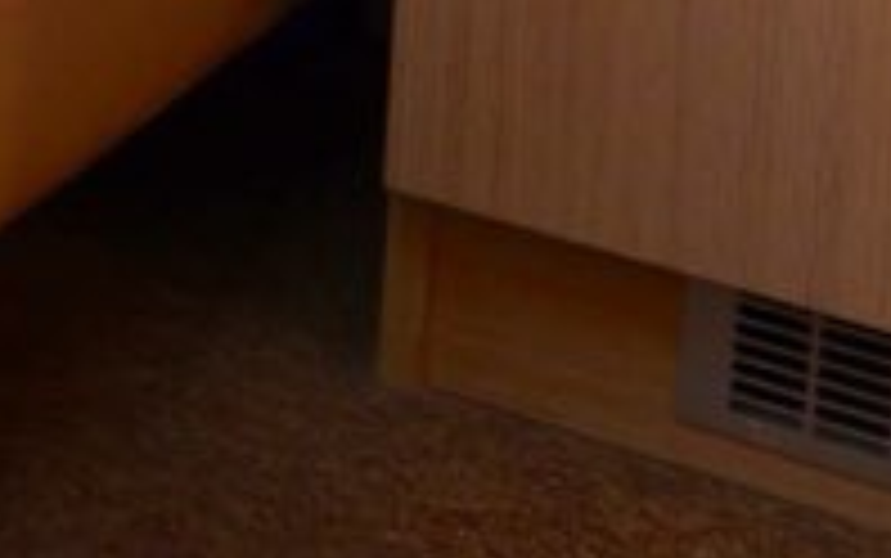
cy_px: -1150
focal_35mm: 154
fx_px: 3742
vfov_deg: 7.5
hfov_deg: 11.3
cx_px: -1233
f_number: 5.6
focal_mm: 12
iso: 800
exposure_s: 1/25
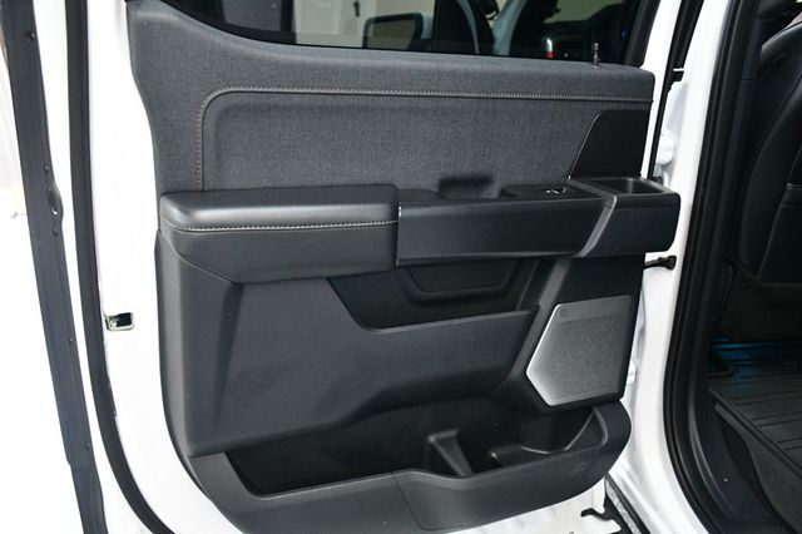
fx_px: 735
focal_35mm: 33
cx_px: 401
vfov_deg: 39.9
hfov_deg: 57.2
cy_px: 267
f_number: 3.5
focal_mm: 22
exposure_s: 1/80
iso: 3200
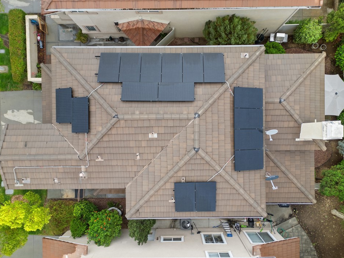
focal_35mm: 26
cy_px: 135
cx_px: 177
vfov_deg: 53.1
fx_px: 258
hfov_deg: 67.3
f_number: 1.7
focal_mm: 6.72
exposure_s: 1/500
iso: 110
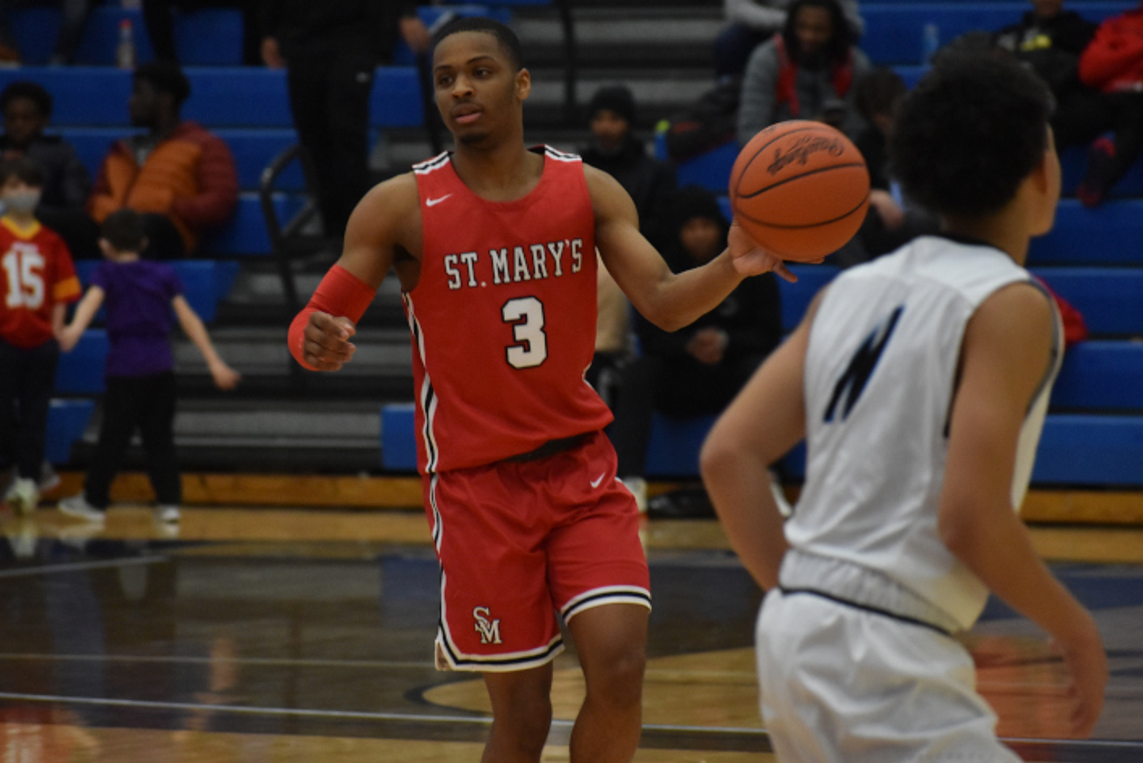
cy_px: 311
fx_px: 10024
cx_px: 558
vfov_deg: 4.4
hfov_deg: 6.5
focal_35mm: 316
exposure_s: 1/400
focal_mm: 175
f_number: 5
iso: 1600
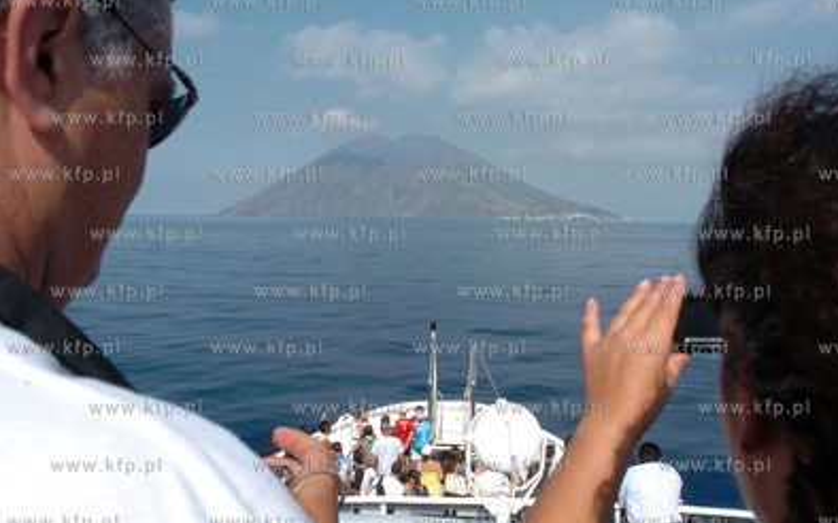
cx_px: 423
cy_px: 260
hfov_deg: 61.2
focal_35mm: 31
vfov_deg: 40.6
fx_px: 708
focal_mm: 20
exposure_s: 1/500
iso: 400
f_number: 11
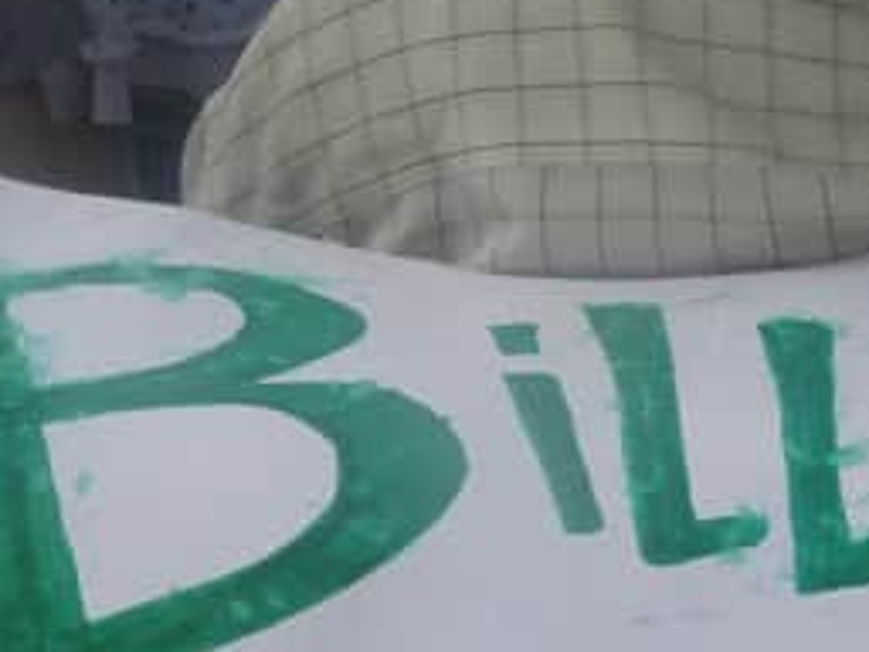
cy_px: 710
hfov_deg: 13.0
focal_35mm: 148
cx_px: 1029
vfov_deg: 9.9
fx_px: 3715
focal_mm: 6.64
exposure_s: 1/160
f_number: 5.6
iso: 64
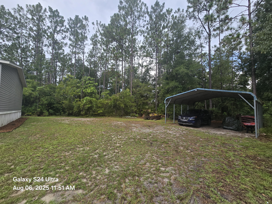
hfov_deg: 106.2
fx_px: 102
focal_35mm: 13
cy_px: 102
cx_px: 136
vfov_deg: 89.9
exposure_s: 1/560
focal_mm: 2.2
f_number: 2.2
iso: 50
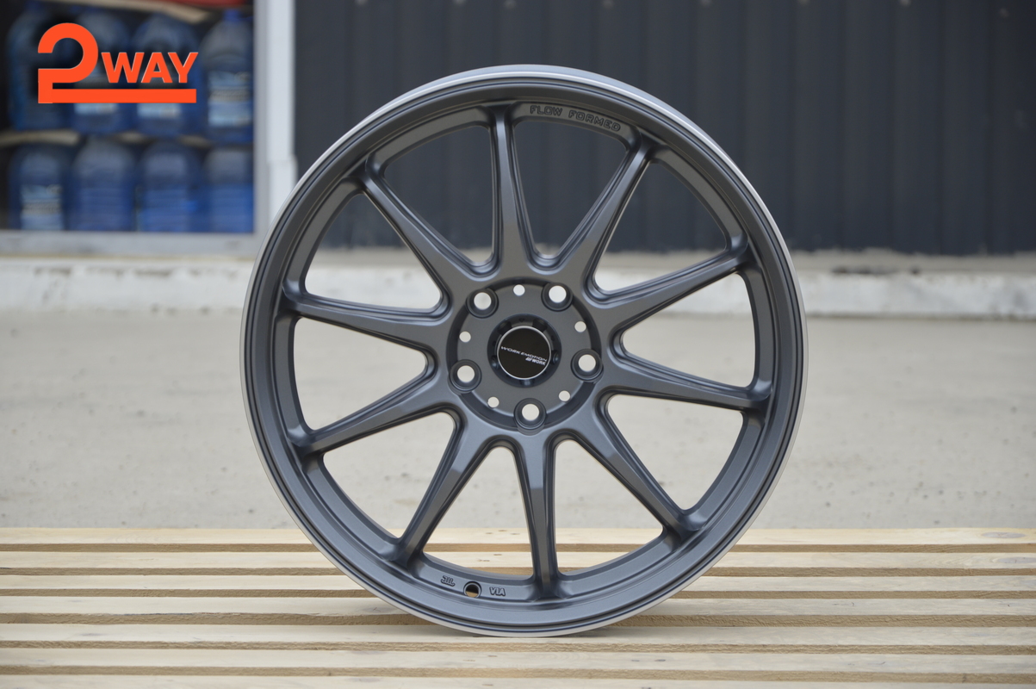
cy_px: 344
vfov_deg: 8.7
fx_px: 4529
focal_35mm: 158
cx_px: 518
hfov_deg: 13.1
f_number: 5.6
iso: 100
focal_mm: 105
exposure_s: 1/125
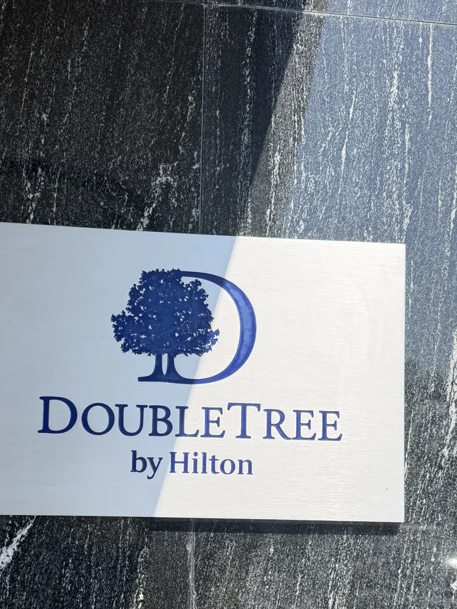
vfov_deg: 43.7
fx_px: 739
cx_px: 188
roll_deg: -2.4
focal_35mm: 42
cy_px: 438
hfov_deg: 34.3
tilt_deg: +3.5
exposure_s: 1/2053
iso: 100
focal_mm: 6.76
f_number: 1.78
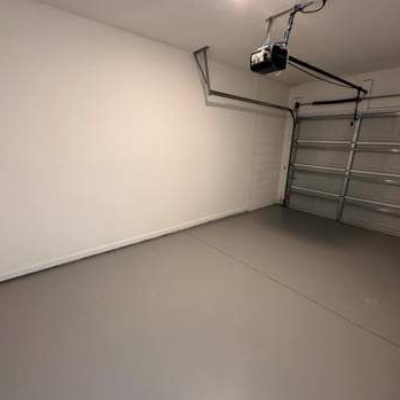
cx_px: 206
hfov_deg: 83.9
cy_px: 205
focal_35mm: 17
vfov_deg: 84.0
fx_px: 222
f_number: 2.2
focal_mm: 2.22
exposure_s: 1/60
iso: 320
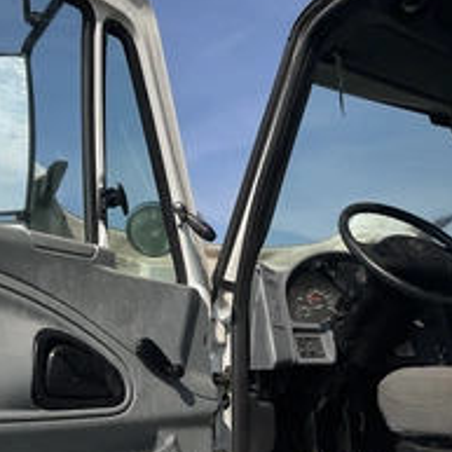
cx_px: 274
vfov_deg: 31.7
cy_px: 333
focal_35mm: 53
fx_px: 783
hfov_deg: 32.1
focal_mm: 3
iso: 25
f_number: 1.8
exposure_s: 1/3322
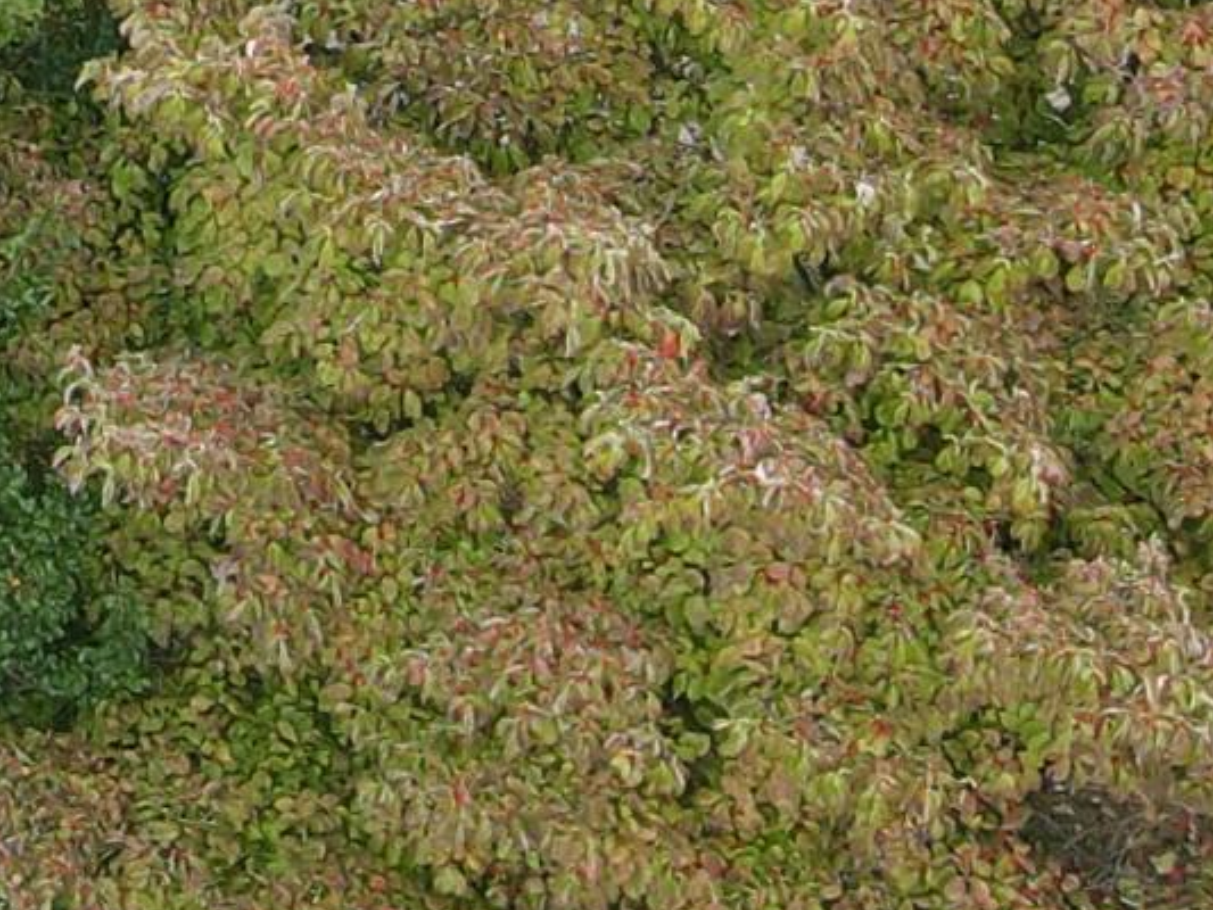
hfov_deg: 13.3
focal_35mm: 135
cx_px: -901
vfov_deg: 10.2
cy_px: -905
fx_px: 4732
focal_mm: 4.5
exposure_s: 1/60
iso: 100
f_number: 2.8
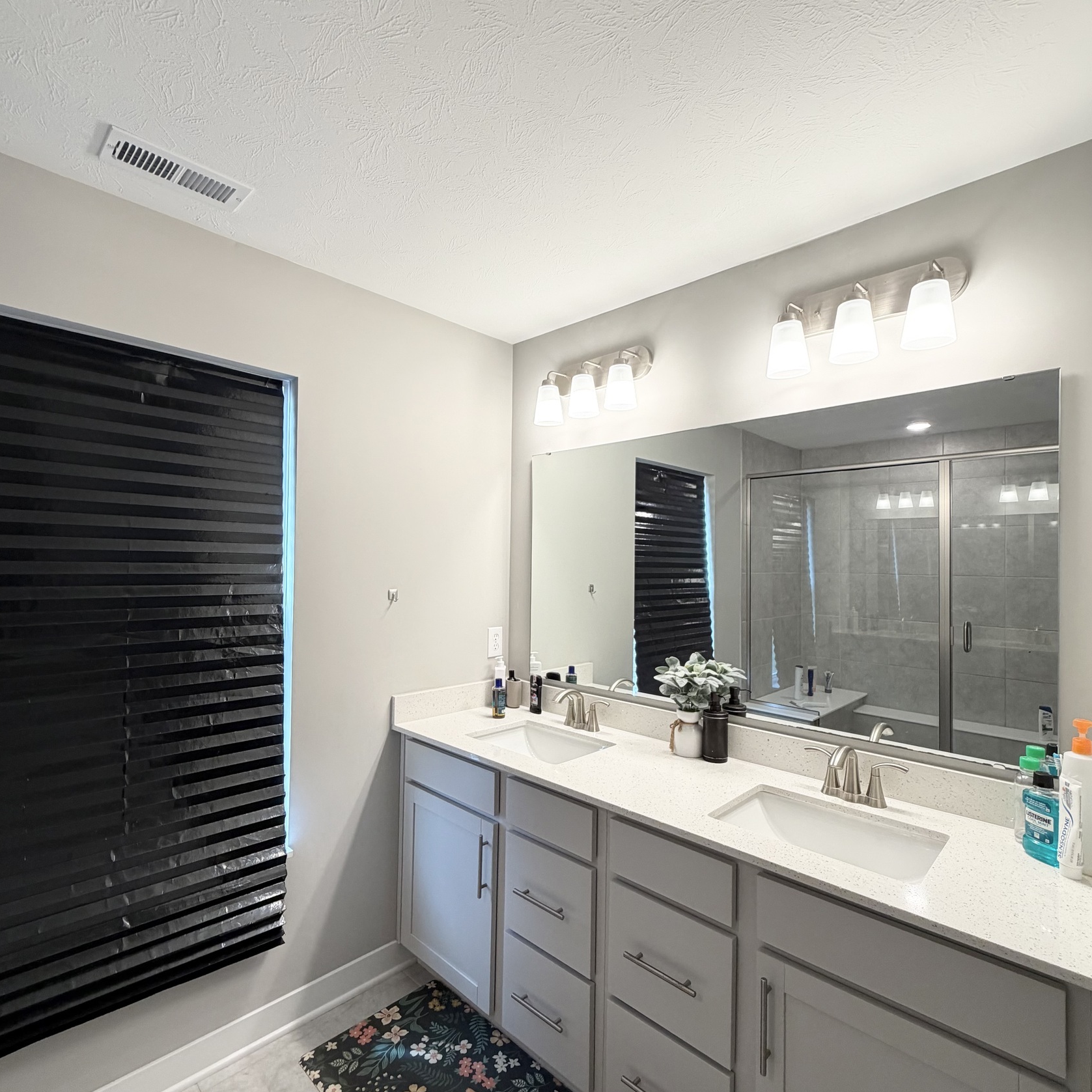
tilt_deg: +0.9
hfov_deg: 84.0
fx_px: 607
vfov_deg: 83.9
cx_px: 540
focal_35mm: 17
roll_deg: -0.9
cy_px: 561
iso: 200
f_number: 2.2
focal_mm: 2.22
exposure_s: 1/120
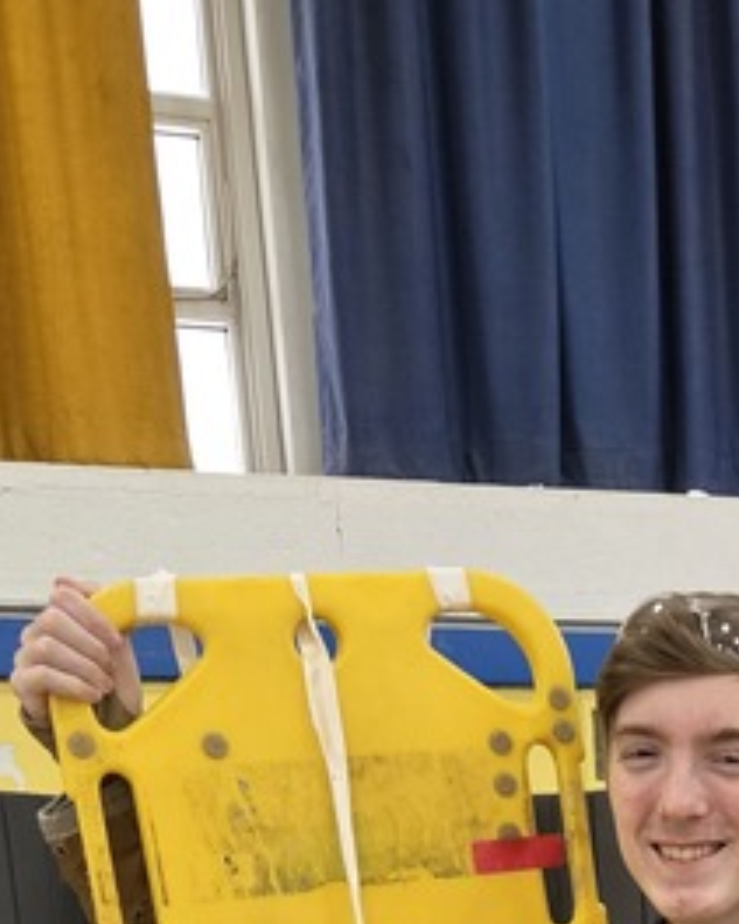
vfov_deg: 23.4
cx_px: 785
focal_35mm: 68
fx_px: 1860
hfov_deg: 21.5
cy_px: 1316
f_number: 1.8
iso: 500
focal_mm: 5.4
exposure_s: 1/120
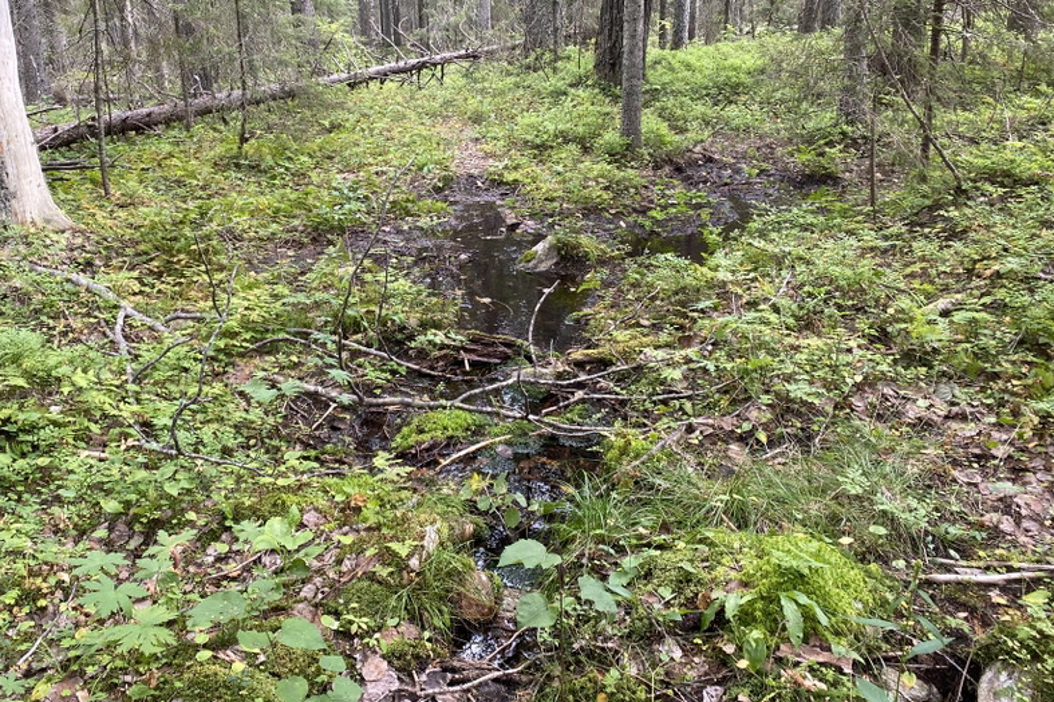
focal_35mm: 33
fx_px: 966
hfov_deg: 57.0
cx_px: 443
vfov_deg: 39.5
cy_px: 245
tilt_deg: -16.9
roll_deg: +2.5
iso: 80
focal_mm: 4.25
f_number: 1.8
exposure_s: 1/121
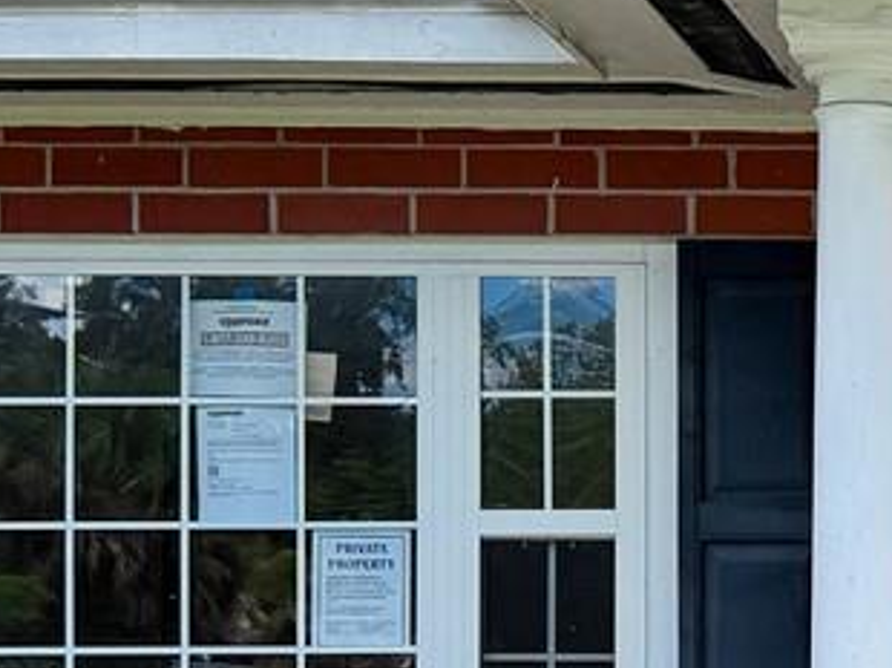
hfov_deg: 14.7
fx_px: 3193
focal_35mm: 124
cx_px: 1381
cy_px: 668
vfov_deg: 11.8
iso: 100
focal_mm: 6.76
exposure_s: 1/2800
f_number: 1.8
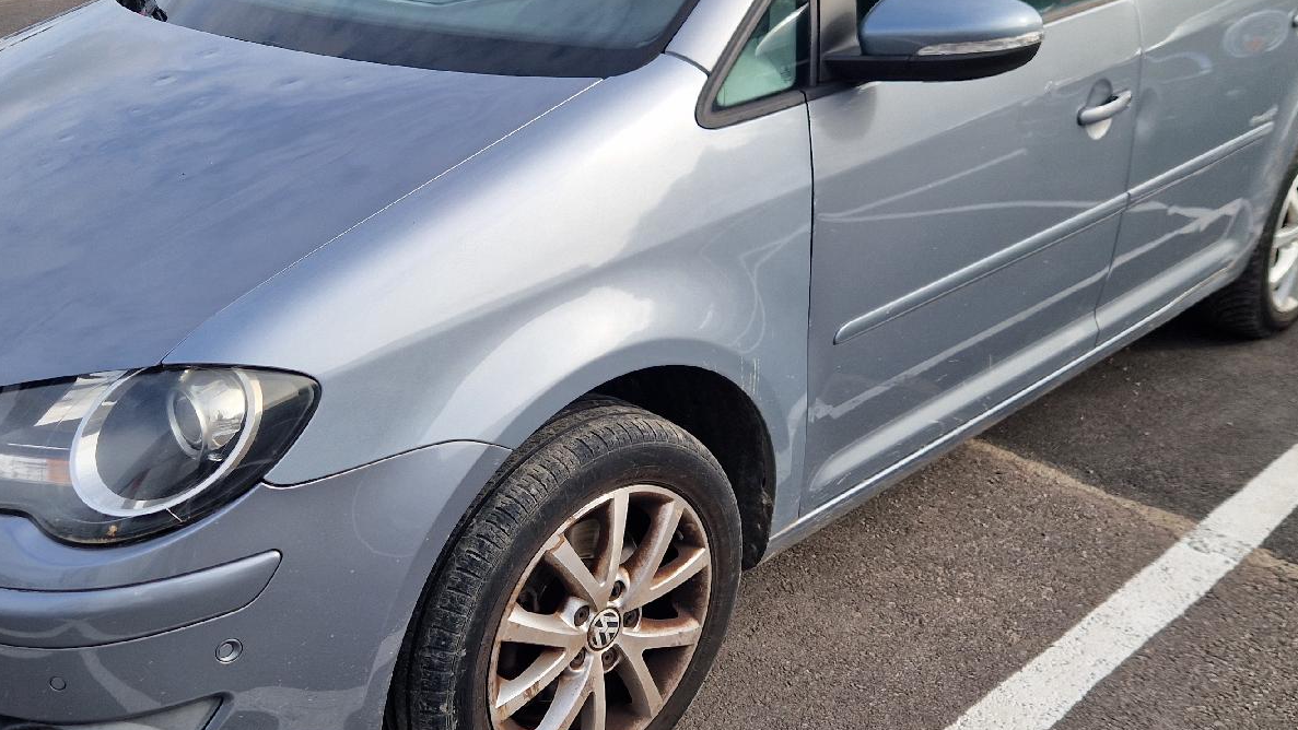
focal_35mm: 38
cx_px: 540
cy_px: 307
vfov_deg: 31.1
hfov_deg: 52.5
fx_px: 1308
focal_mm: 5.4
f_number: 1.8
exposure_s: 1/833
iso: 50
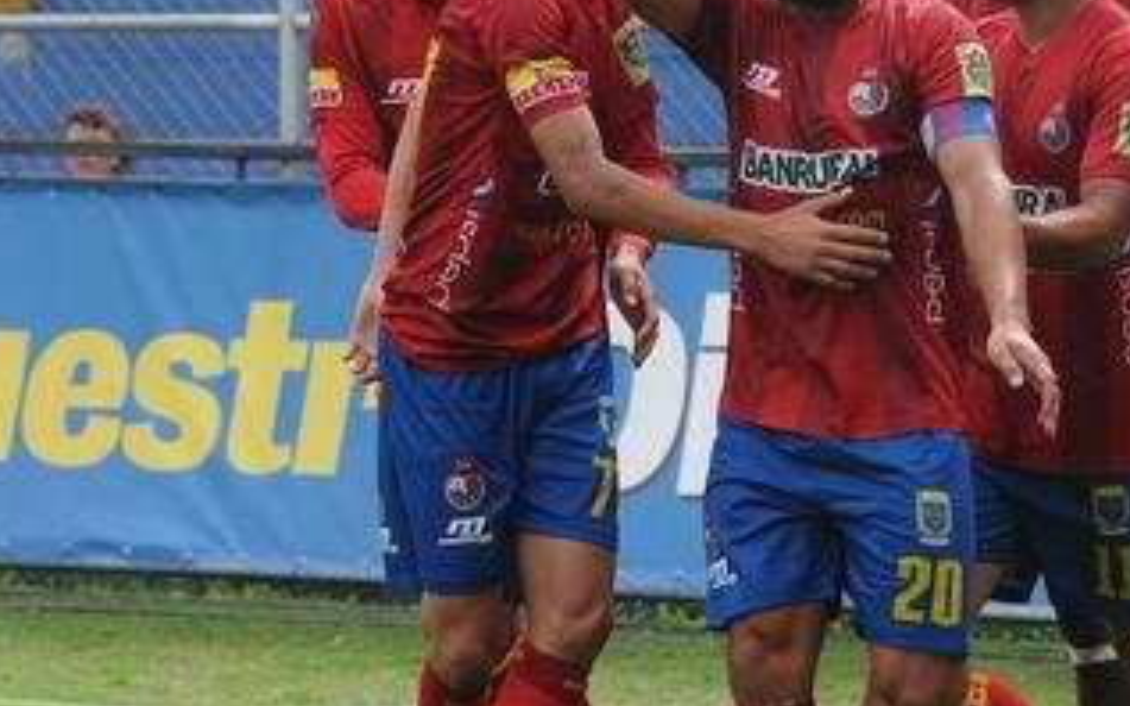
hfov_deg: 8.7
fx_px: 7421
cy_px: 225
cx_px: 741
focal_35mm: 241
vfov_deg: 5.4
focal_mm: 100
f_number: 5.6
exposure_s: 1/1600
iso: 400
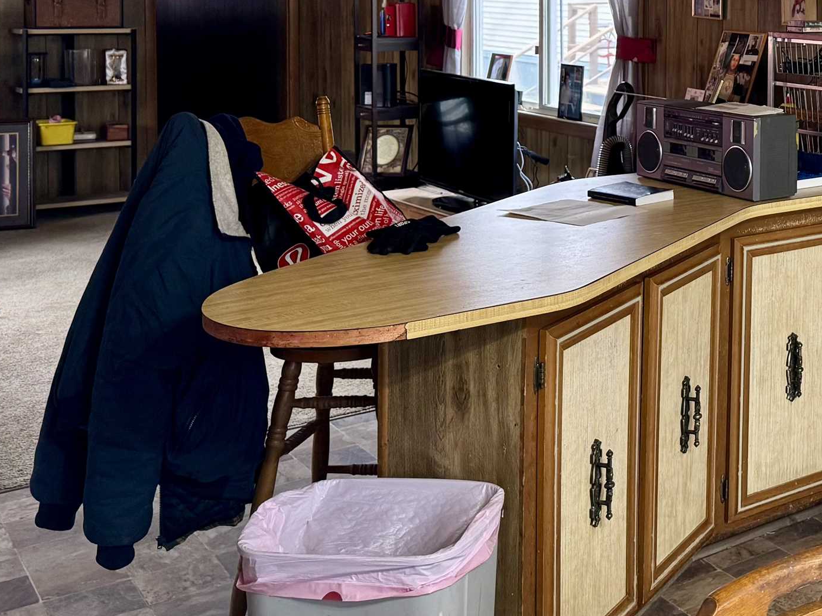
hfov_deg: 32.0
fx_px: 1258
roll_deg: -0.2
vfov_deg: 26.3
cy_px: 25
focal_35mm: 53
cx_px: 900
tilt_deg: -3.8
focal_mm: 6.76
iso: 200
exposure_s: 1/60
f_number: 1.78
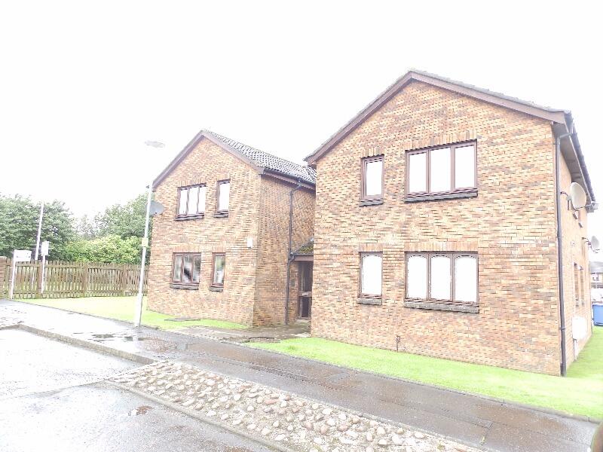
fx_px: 383
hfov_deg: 76.4
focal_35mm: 22
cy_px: 226
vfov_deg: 61.1
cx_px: 302
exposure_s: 1/30
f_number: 3.4
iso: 100
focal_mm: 4
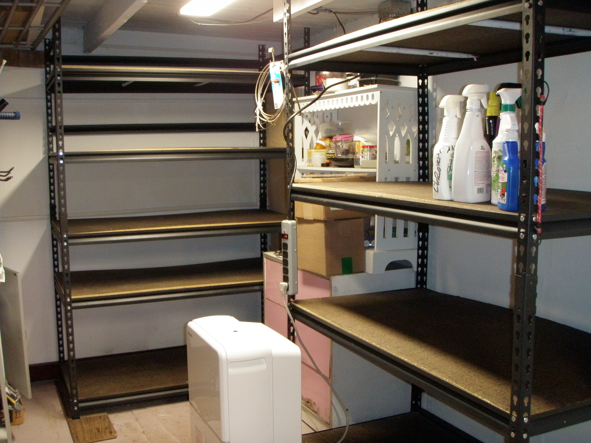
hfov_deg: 49.0
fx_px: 649
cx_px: 296
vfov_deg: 37.7
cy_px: 222
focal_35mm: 38
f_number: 3.5
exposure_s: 1/30
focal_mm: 6.7
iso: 400
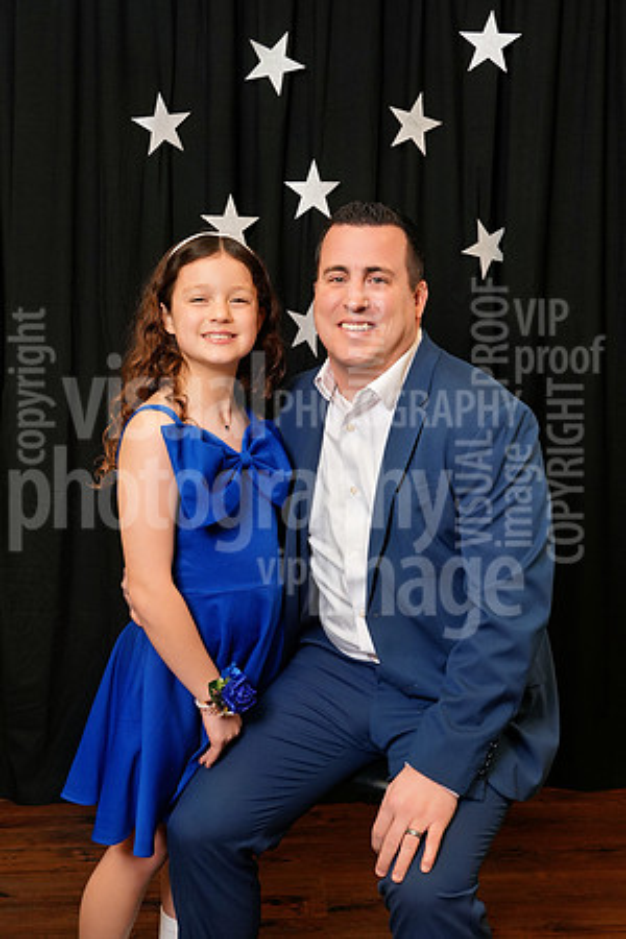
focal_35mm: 51
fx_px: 1330
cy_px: 470
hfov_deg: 26.5
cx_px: 313
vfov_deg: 38.9
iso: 800
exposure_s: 1/80
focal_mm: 34
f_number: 8
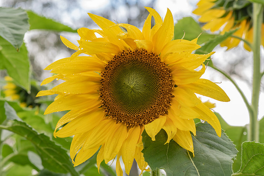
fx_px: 1152
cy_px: 88
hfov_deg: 13.1
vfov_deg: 8.7
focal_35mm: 157
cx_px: 132
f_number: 11
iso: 320
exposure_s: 1/8
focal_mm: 105
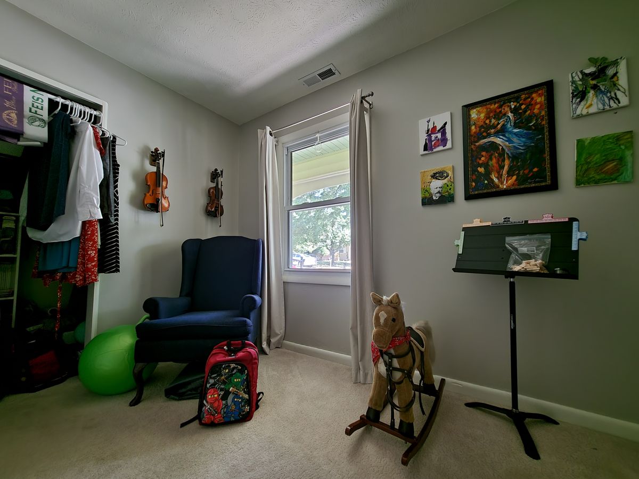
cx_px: 320
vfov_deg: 89.9
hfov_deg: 106.2
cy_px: 240
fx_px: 240
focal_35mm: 13
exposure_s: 1/8
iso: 160
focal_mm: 1.74
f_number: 2.2
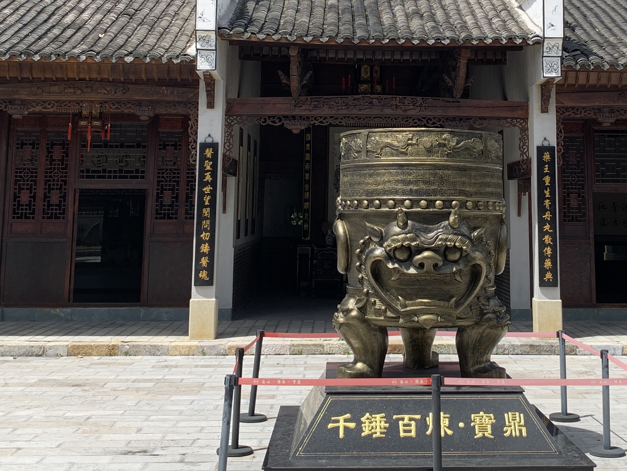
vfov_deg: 25.9
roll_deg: -0.8
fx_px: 996
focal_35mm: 55
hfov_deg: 34.7
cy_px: 69
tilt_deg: +7.1
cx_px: 399
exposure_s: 1/1468
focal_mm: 4.25
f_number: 1.8
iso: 25
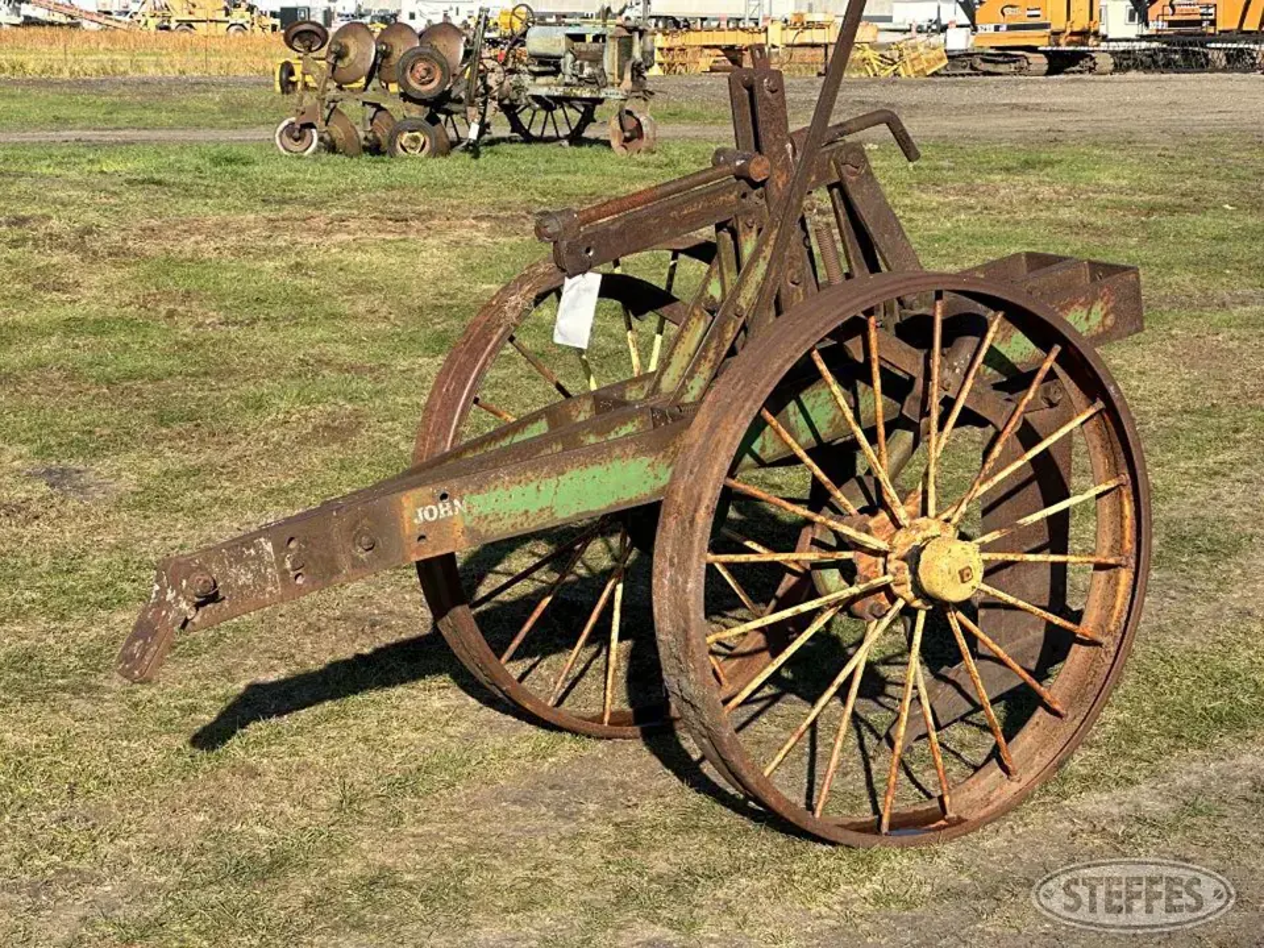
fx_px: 2812
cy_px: 474
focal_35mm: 77
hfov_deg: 25.3
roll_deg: -0.3
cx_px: 632
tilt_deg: -7.8
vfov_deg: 19.1
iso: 32
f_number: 2.8
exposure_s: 1/511
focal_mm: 9
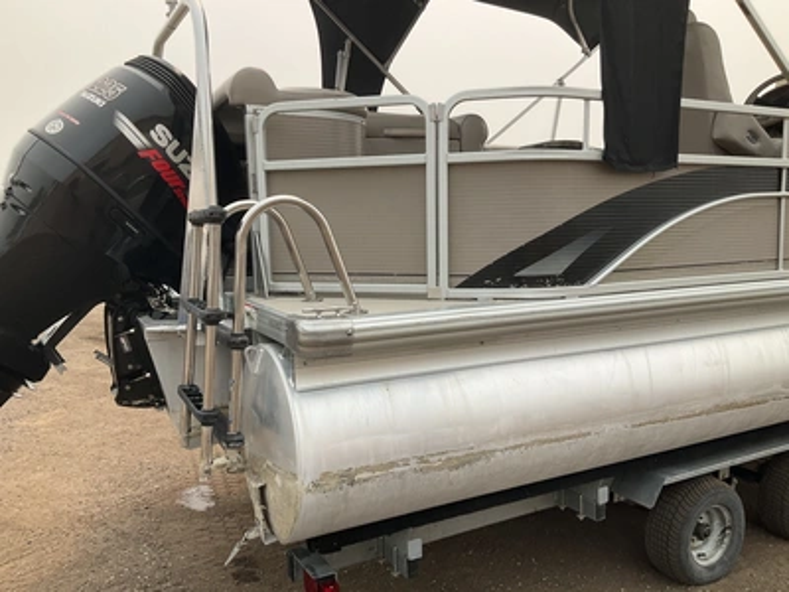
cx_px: 394
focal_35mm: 29
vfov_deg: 48.2
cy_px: 296
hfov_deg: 61.7
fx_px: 661
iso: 25
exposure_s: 1/1451
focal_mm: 3
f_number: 1.8
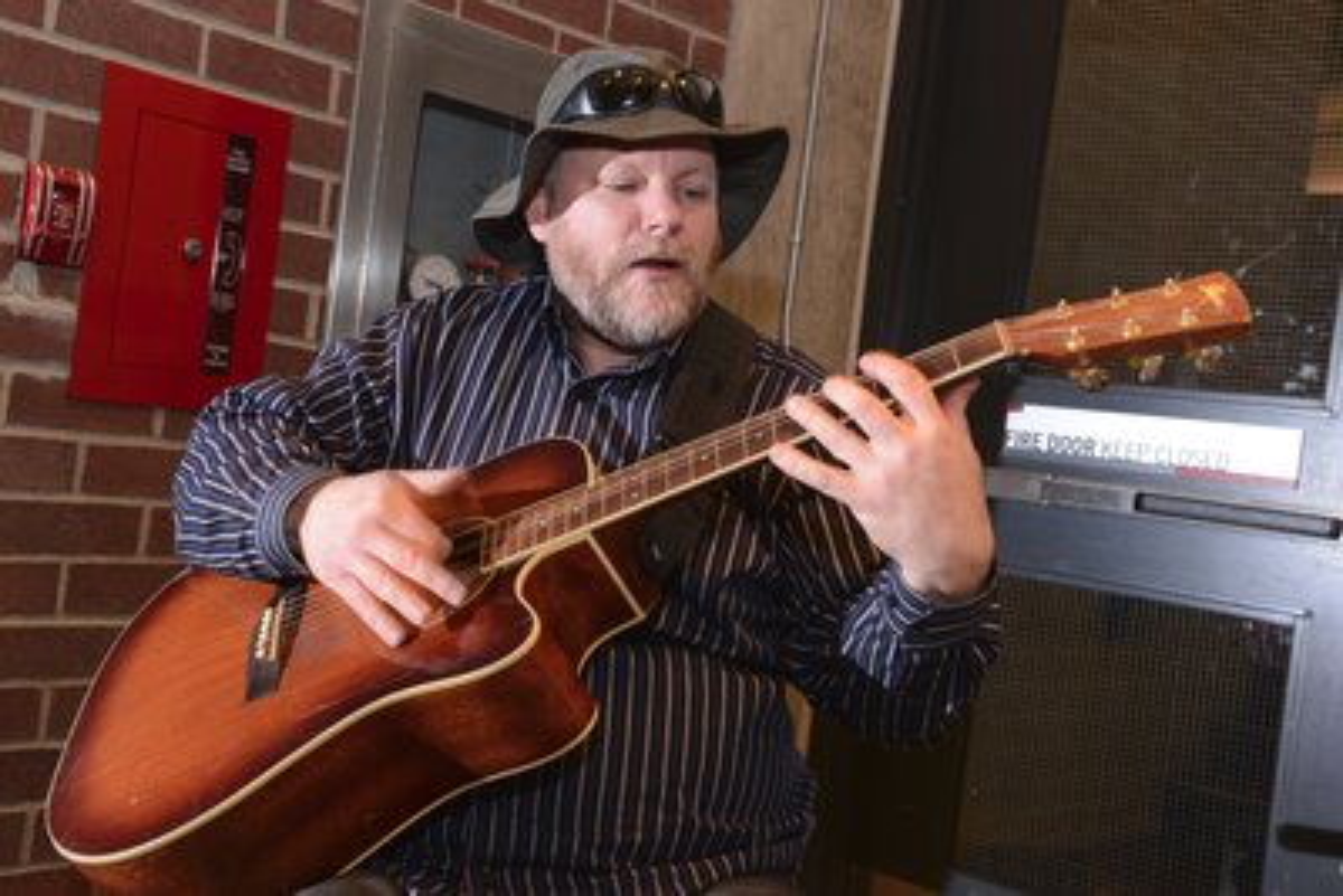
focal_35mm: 45
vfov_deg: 29.9
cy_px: 448
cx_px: 672
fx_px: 1679
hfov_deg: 43.6
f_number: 8
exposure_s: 1/50
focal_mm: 45
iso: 1600
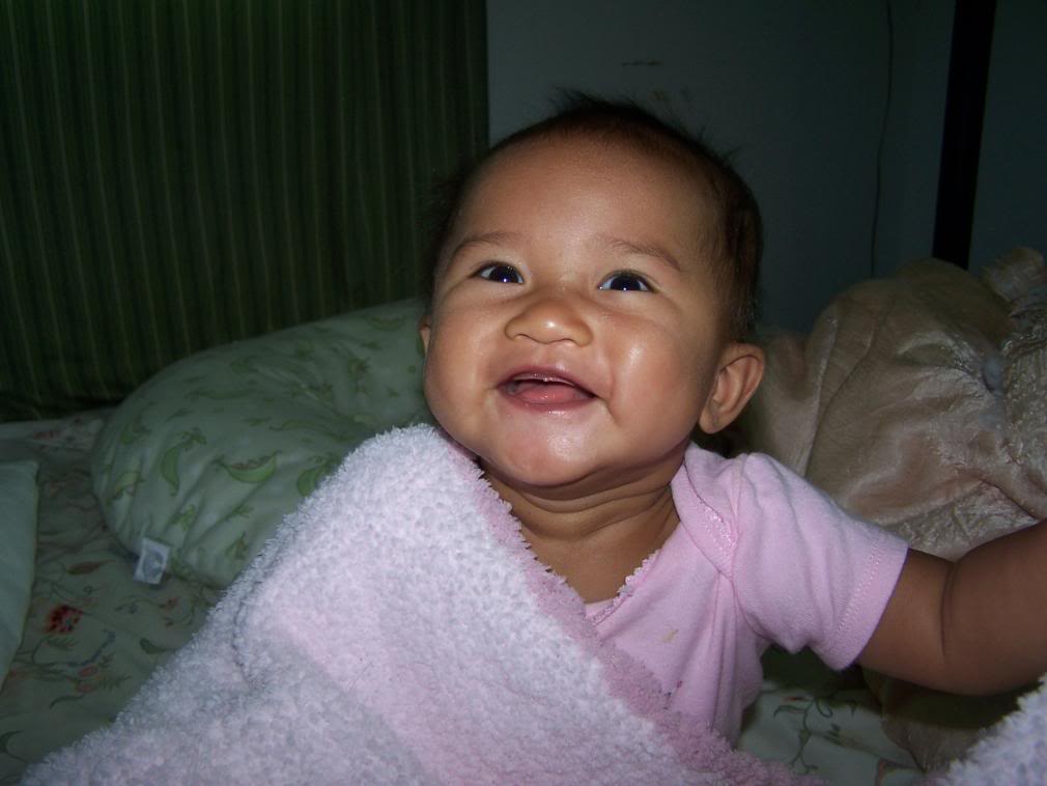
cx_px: 524
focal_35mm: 38
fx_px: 1150
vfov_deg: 37.7
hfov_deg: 49.0
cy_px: 393
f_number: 2.8
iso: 80
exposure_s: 1/60
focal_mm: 6.3
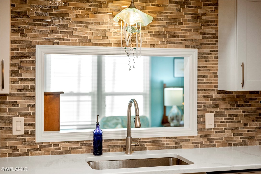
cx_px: 130
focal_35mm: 50
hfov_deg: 39.6
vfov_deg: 27.0
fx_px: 362
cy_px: 87
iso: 400
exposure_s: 1/1000
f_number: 2
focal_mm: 50
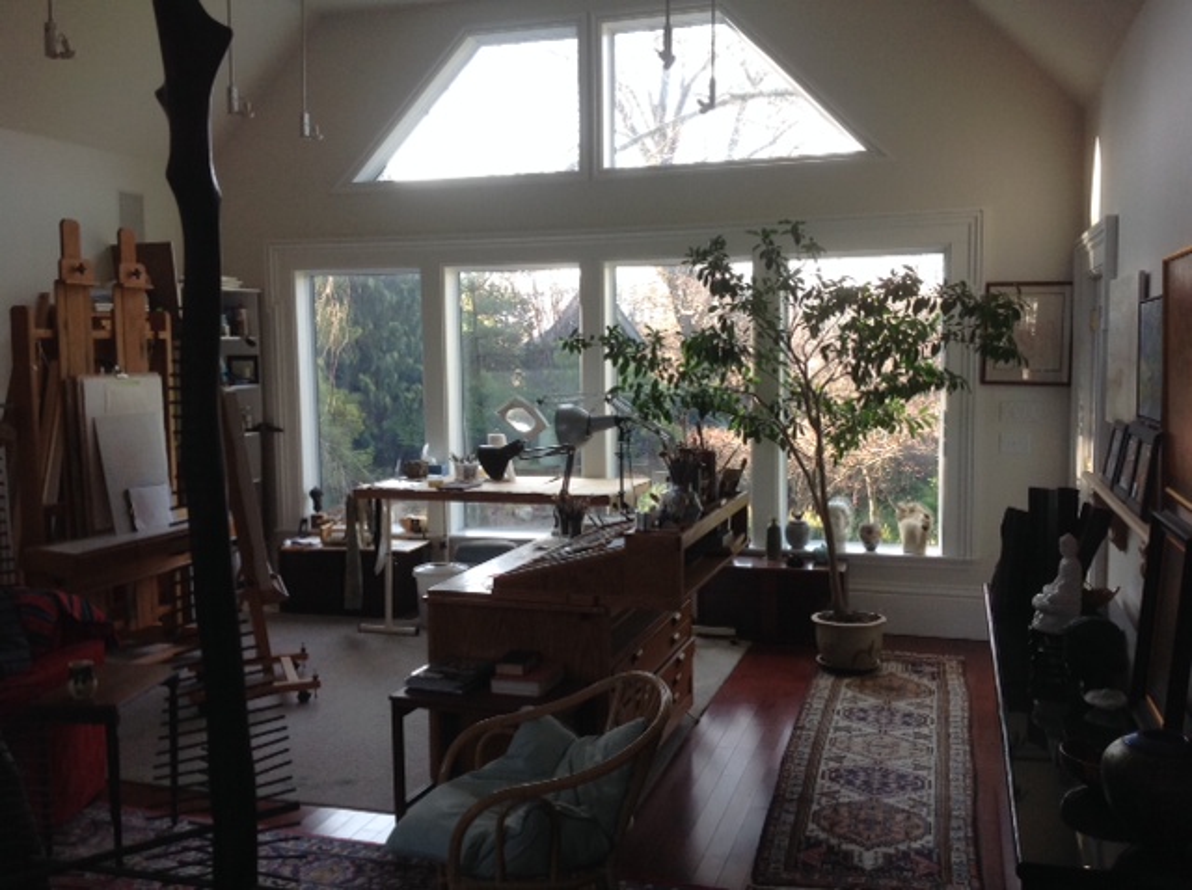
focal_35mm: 35
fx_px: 1203
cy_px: 445
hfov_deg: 52.7
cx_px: 596
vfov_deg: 40.6
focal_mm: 4.28
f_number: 2.4
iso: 100
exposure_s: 1/120
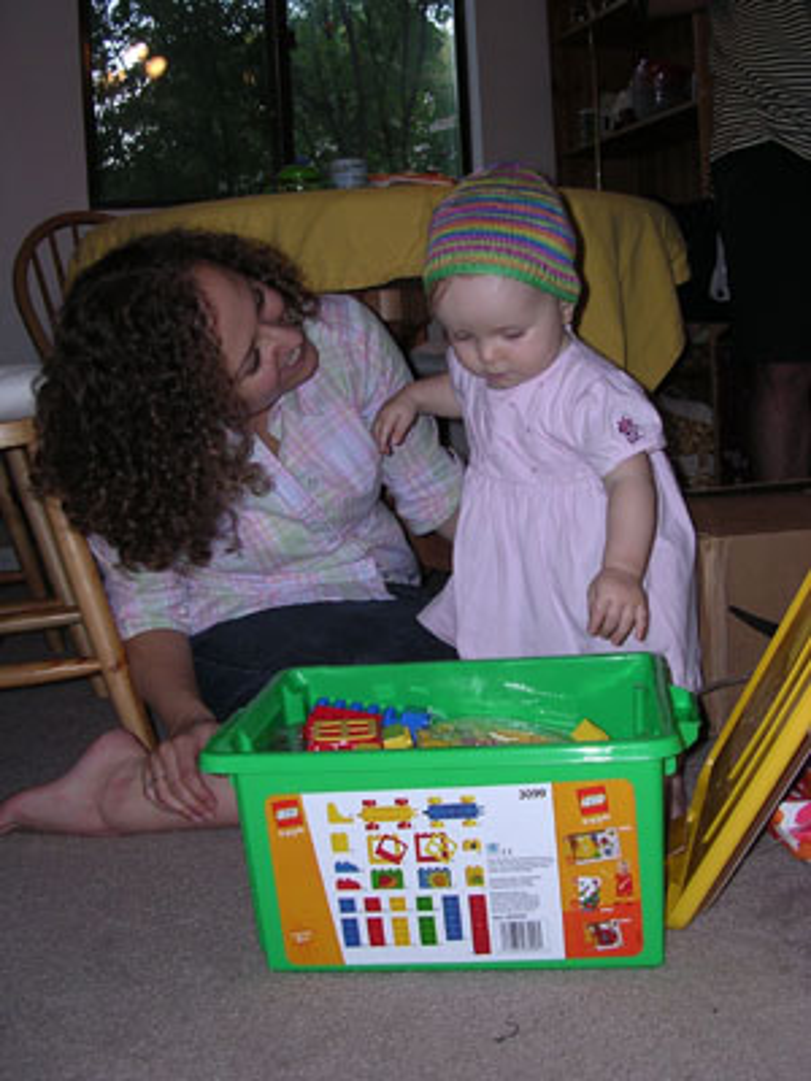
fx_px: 1187
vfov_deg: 49.0
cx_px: 406
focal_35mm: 38
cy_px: 540
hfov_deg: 37.7
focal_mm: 5.8
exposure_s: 1/60.1
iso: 100
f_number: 2.8
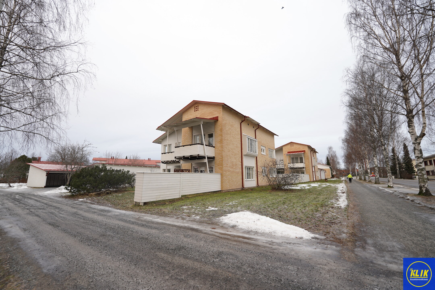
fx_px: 169
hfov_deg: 104.3
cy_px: 145
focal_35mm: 14
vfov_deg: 81.2
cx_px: 218
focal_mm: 14
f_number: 2.5
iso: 100
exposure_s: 1/50
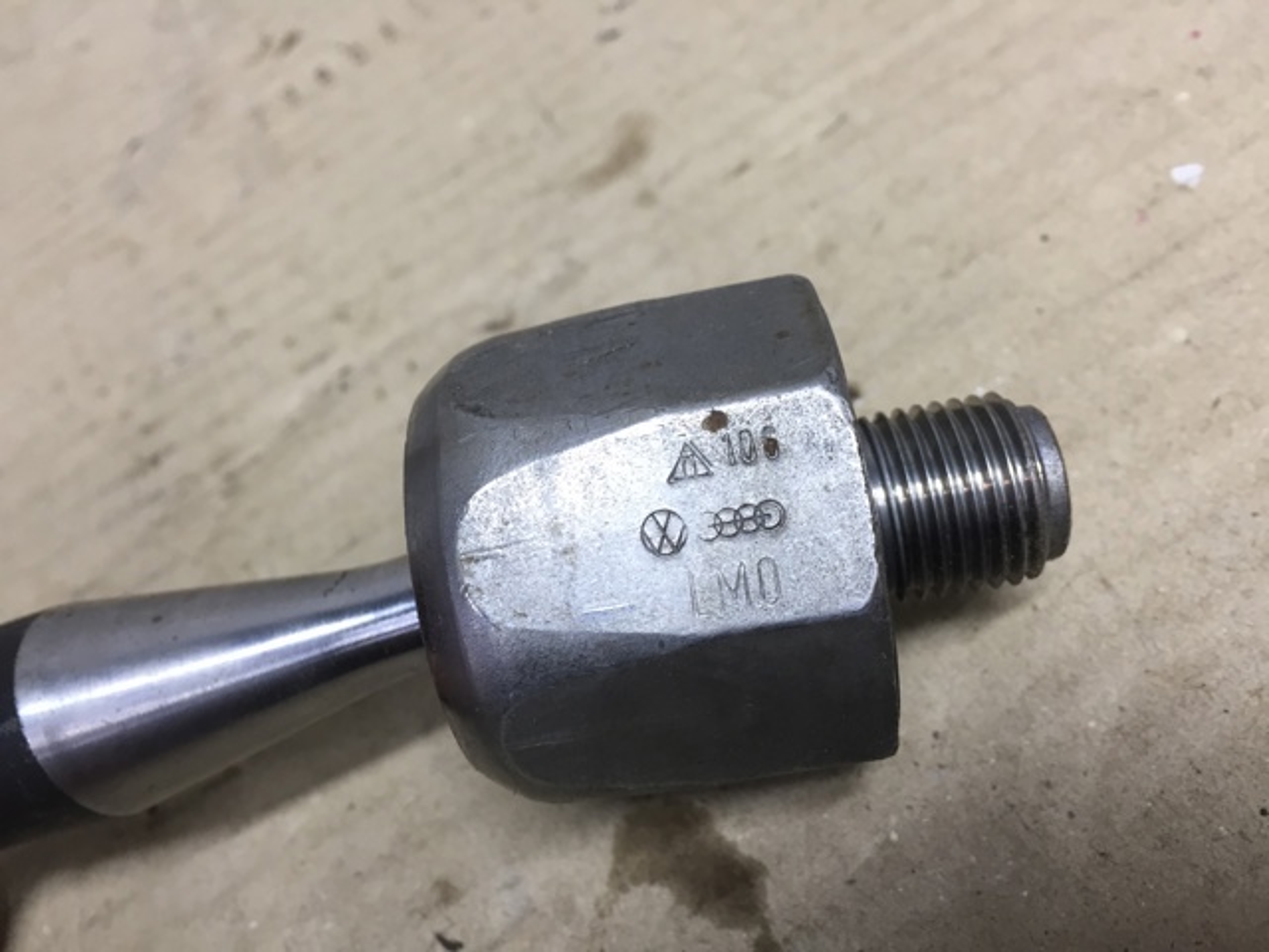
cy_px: 476
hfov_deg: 61.7
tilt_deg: -50.6
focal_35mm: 29
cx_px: 634
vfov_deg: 48.2
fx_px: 1063
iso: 50
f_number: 2.2
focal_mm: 4.15
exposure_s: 1/33
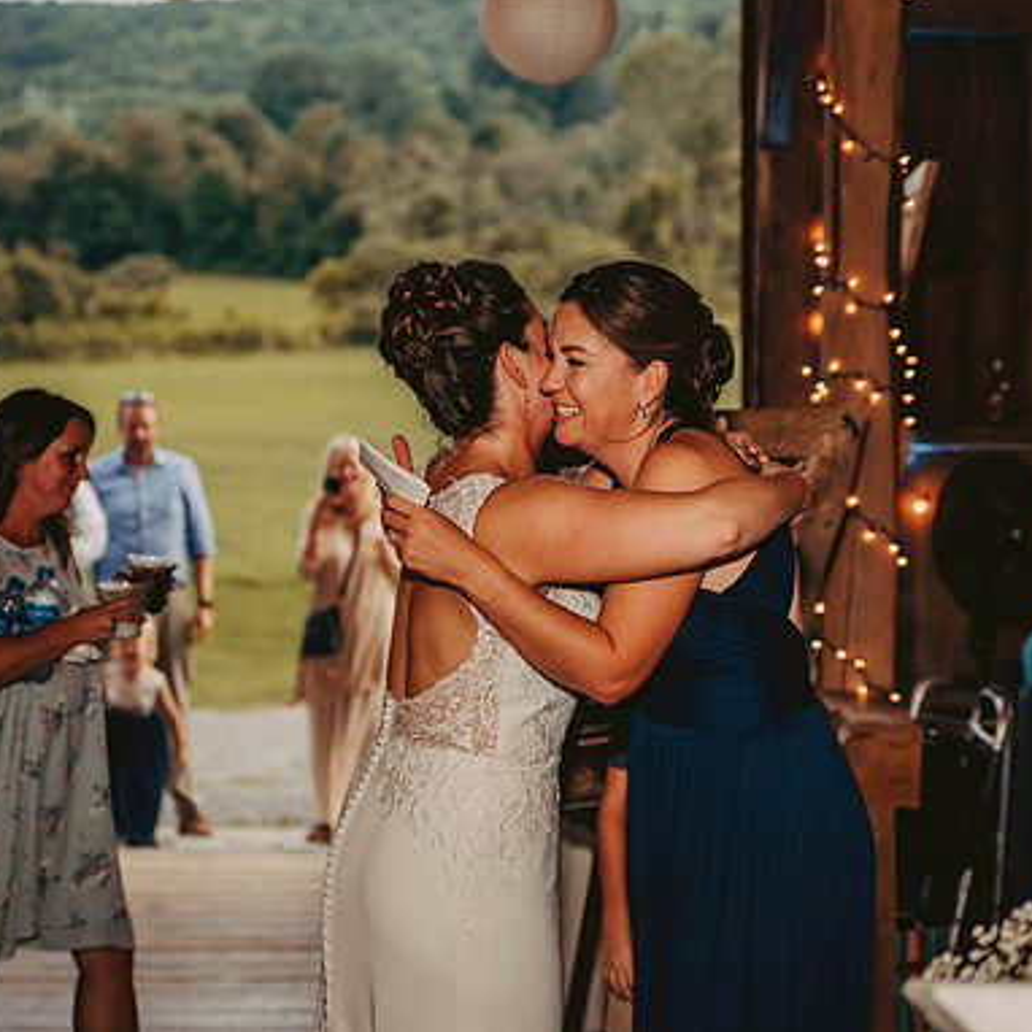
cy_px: 512
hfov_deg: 21.6
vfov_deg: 21.7
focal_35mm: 80
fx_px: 2698
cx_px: 592
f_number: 2.8
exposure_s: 1/200
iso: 800
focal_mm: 62
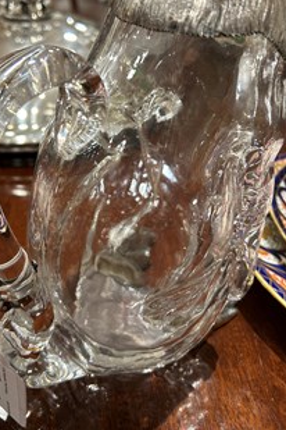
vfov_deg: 53.6
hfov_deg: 37.5
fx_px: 417
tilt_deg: -31.0
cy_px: 153
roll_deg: -2.6
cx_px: 97
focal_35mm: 35
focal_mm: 5.7
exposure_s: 1/60
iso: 125
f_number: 1.5
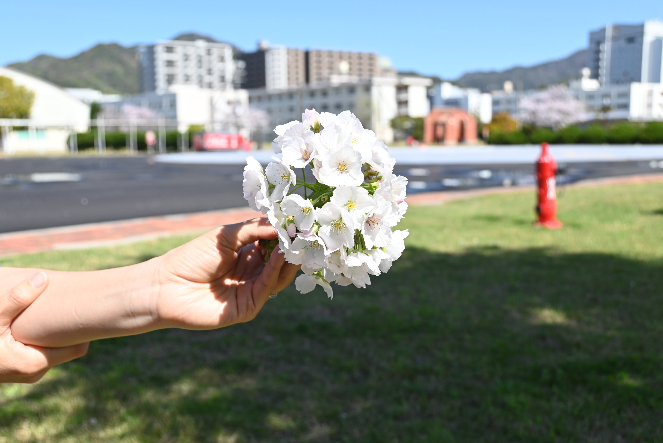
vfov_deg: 34.3
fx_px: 719
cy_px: 222
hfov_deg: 49.5
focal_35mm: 39
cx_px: 332
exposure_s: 1/400
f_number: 7.1
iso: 100
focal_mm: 26
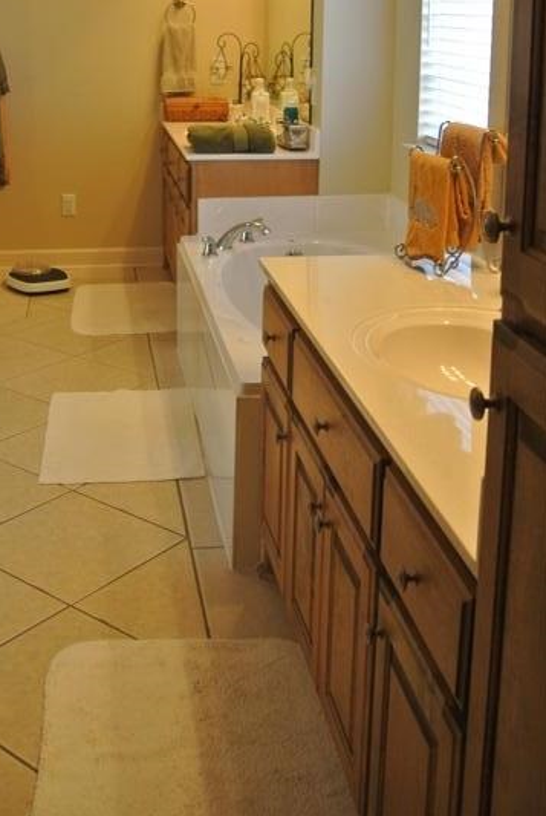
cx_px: 141
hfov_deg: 29.5
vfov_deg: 42.3
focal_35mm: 45
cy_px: 207
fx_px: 1020
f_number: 3.5
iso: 400
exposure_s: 1/60
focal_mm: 11.4
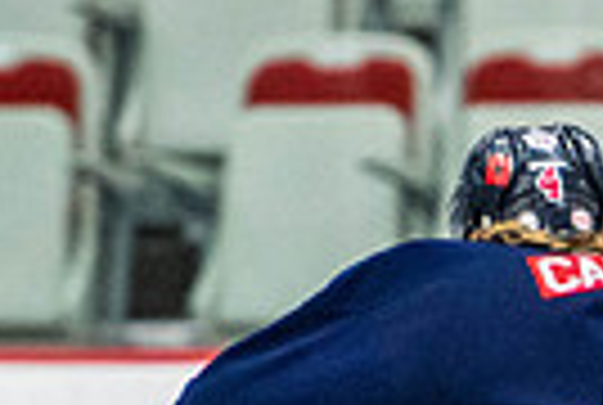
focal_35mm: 1231
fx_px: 20665
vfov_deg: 1.1
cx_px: 765
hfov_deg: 1.7
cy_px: 895
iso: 2000
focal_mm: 195
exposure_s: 1/640
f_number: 2.8
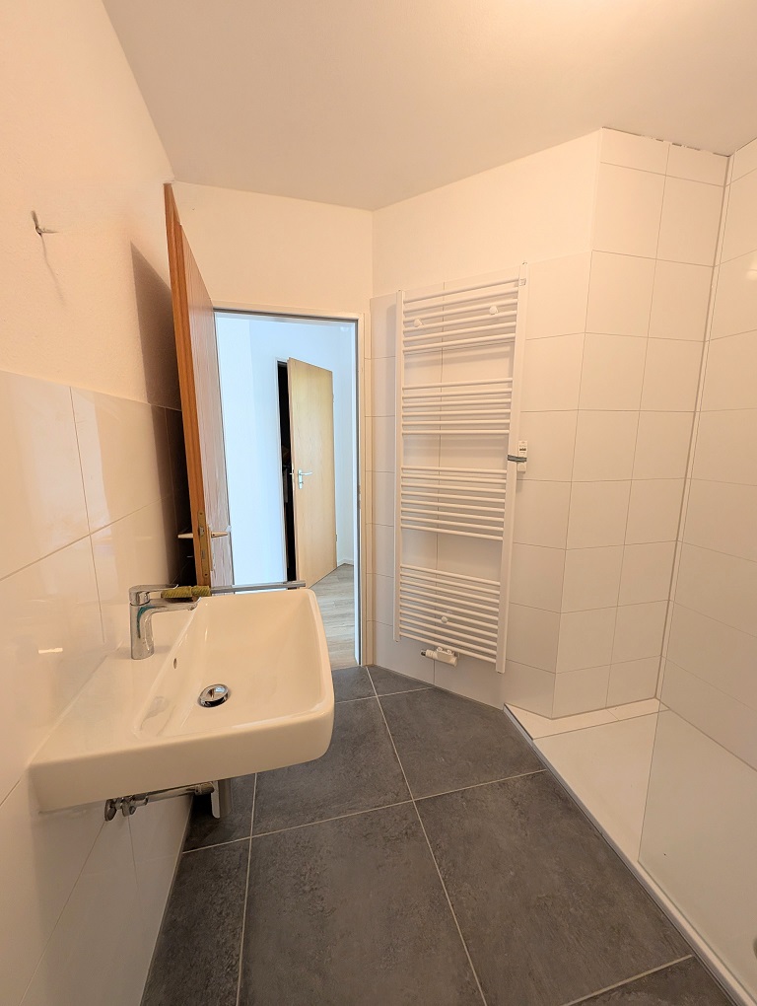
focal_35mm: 12
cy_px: 503
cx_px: 378
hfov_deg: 94.6
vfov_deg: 110.5
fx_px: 349
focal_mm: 2.23
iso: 137
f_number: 1.95
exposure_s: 1/33.3
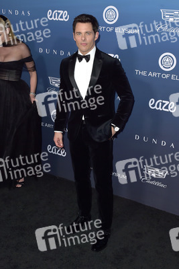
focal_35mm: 36
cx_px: 90
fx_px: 268
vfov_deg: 53.1
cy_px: 134
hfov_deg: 36.9
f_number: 5.6
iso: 250
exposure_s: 1/250
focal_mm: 36
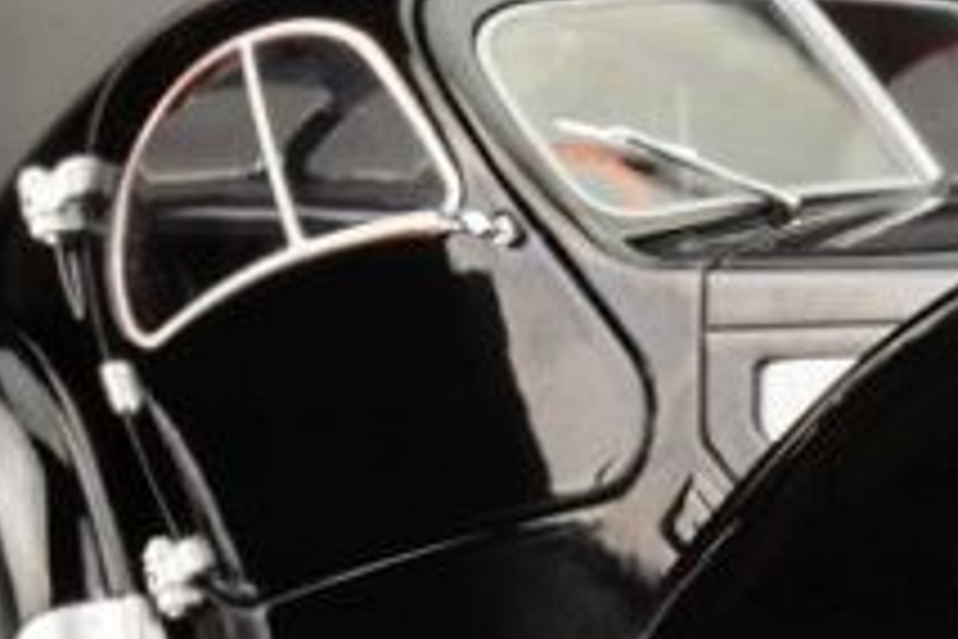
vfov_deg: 8.2
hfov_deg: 11.8
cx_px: 1345
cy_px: 504
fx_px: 4465
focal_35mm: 168
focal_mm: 31
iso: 800
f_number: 25
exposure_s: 1/20
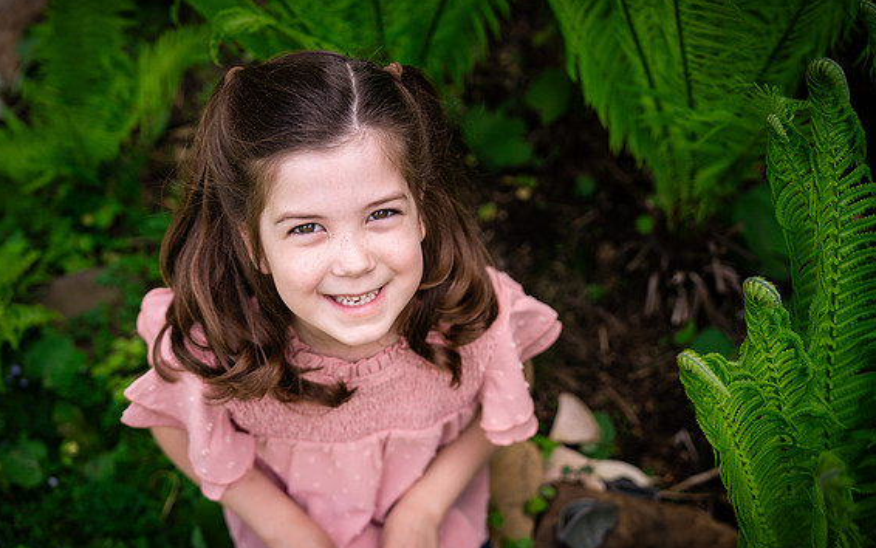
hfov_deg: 42.6
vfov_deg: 27.4
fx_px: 1122
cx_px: 440
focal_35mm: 47
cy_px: 283
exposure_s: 1/400
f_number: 2.8
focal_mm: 45
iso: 100
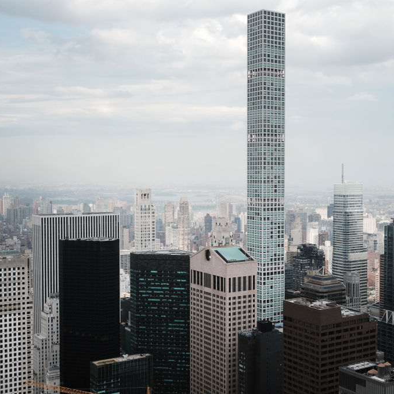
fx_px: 644
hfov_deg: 33.6
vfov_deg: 34.0
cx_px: 276
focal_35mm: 50
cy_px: 198
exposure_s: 1/800
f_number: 5
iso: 160
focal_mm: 25.7
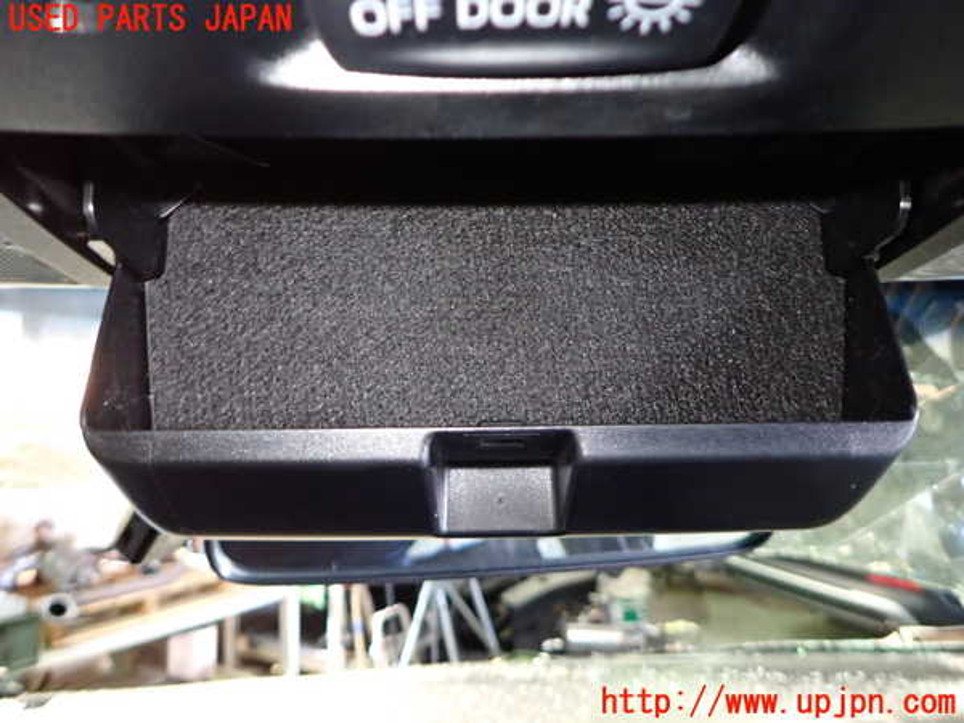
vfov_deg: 54.9
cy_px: 362
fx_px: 696
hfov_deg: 69.4
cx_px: 482
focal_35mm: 25
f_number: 2
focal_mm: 4.5
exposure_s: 1/30
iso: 800
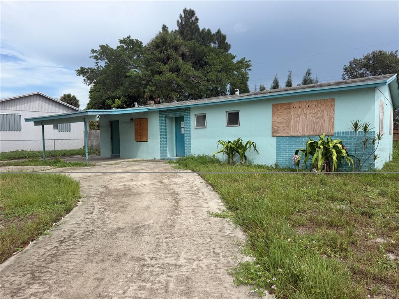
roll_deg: +1.6
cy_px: 150
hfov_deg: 71.6
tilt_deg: -3.0
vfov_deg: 56.8
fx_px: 277
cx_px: 200
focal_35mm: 24
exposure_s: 1/4673
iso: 80
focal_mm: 6.76
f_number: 1.78
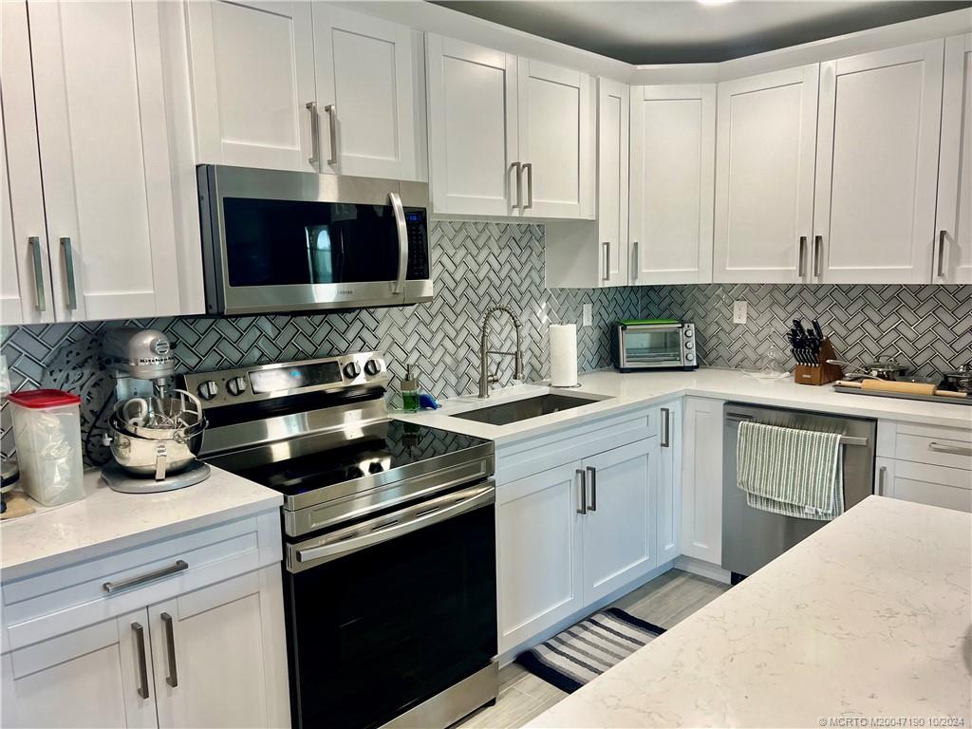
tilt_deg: -8.6
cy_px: 364
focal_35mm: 26
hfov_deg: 67.3
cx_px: 486
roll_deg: +1.2
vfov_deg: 53.1
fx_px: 730
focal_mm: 5.7
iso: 100
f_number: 1.5
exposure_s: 1/120
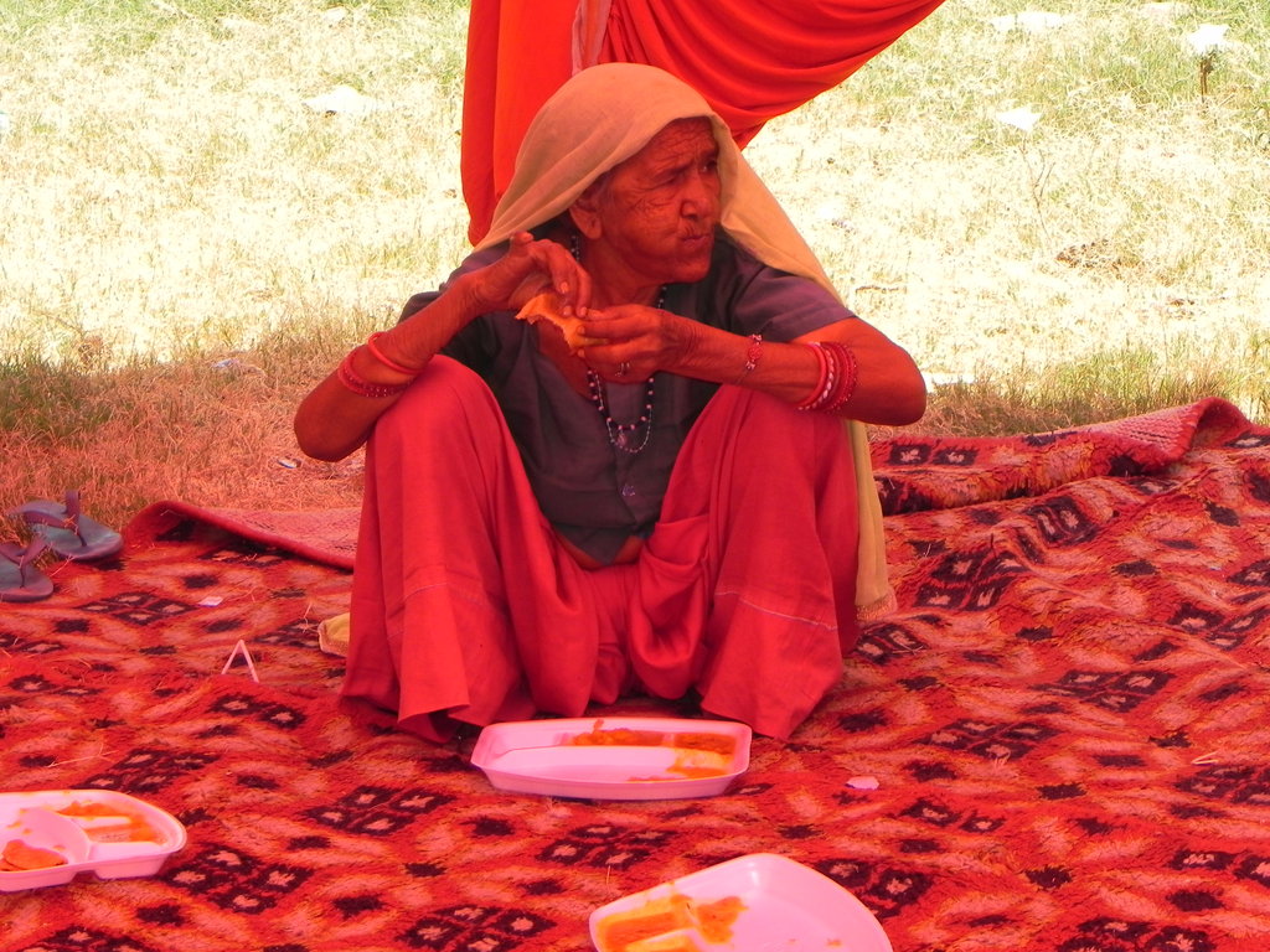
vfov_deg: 11.5
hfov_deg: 15.3
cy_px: 476
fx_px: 4733
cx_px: 635
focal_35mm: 129
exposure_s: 1/238
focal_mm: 23
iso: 160
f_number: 5.6
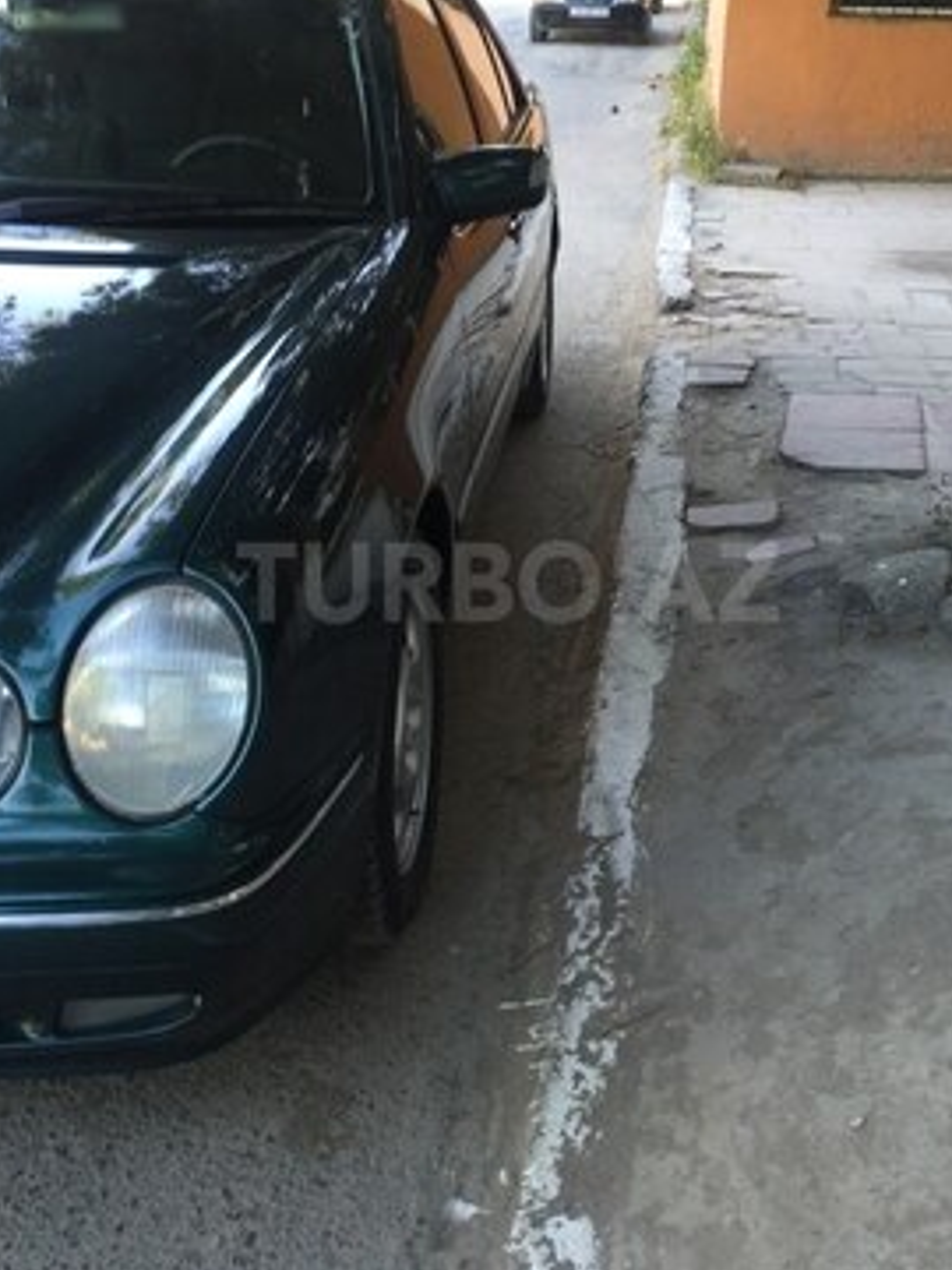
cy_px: 582
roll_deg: -1.0
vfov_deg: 46.8
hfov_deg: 35.9
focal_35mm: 40
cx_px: 508
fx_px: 1467
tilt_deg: -24.0
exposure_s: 1/50
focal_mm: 4.15
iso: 32
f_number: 2.2
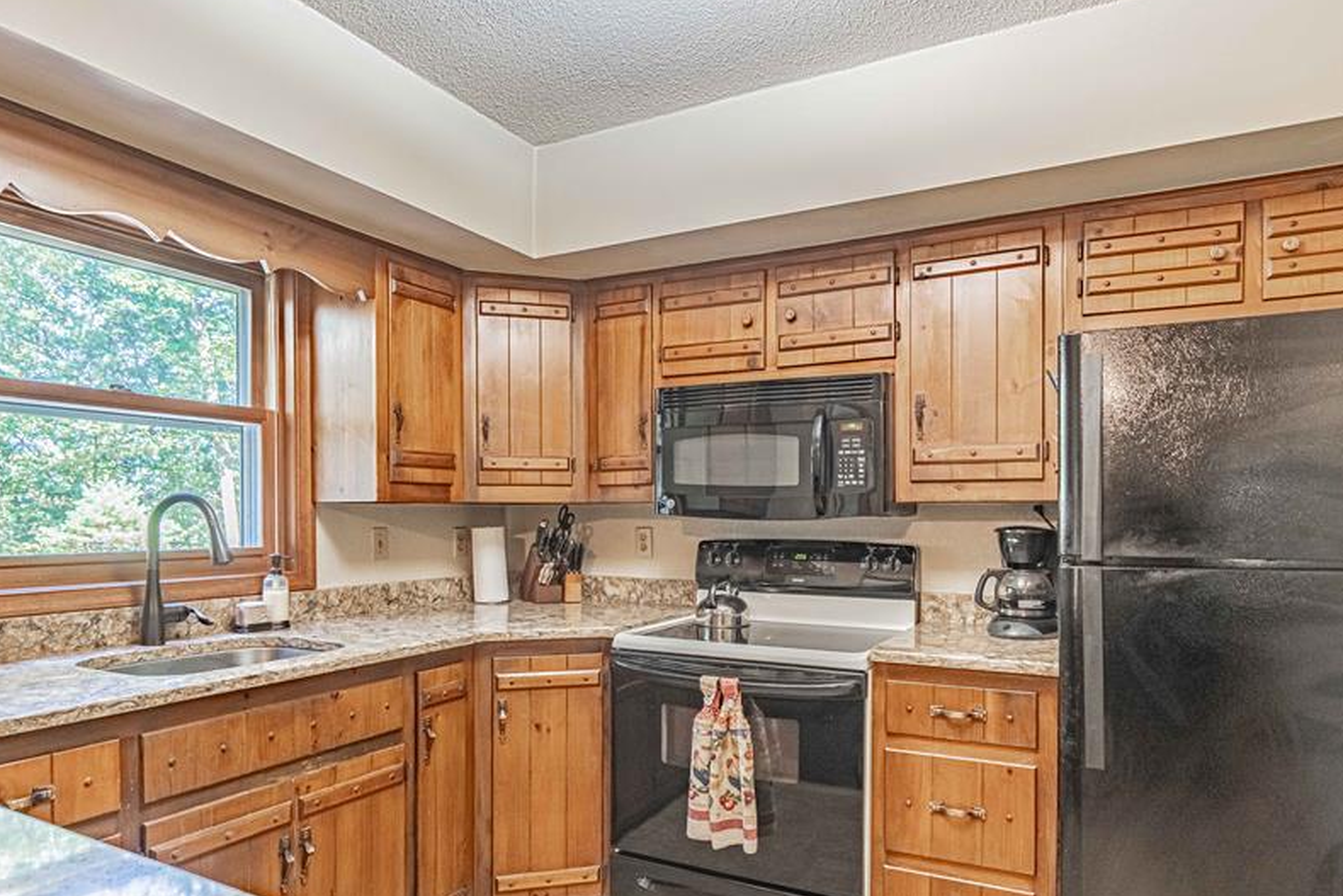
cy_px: 542
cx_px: 673
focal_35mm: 22
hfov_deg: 78.6
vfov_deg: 56.8
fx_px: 821
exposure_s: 1/250
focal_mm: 16
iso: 1000
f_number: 4
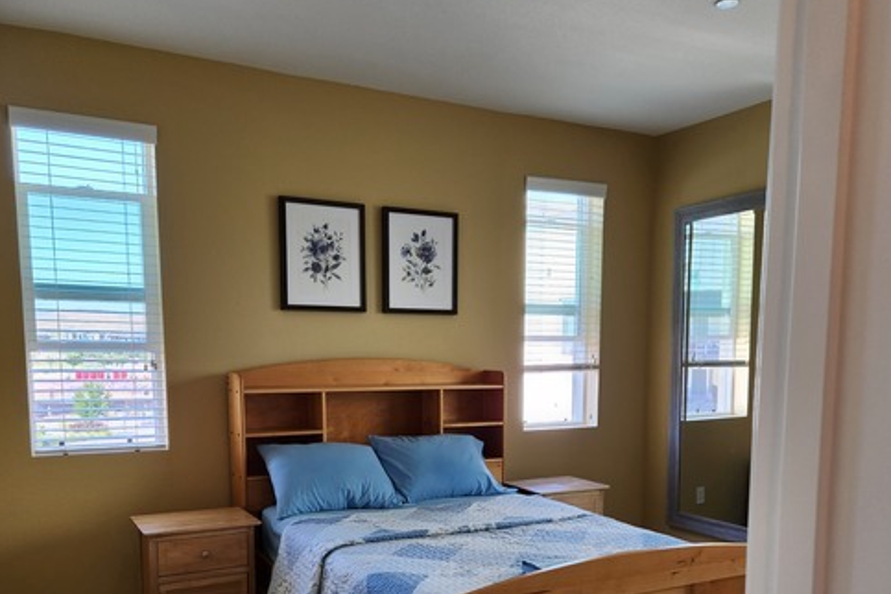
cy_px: 442
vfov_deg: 39.0
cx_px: 443
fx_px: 817
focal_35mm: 33
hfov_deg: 57.2
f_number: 1.8
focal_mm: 5.4
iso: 80
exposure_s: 1/120
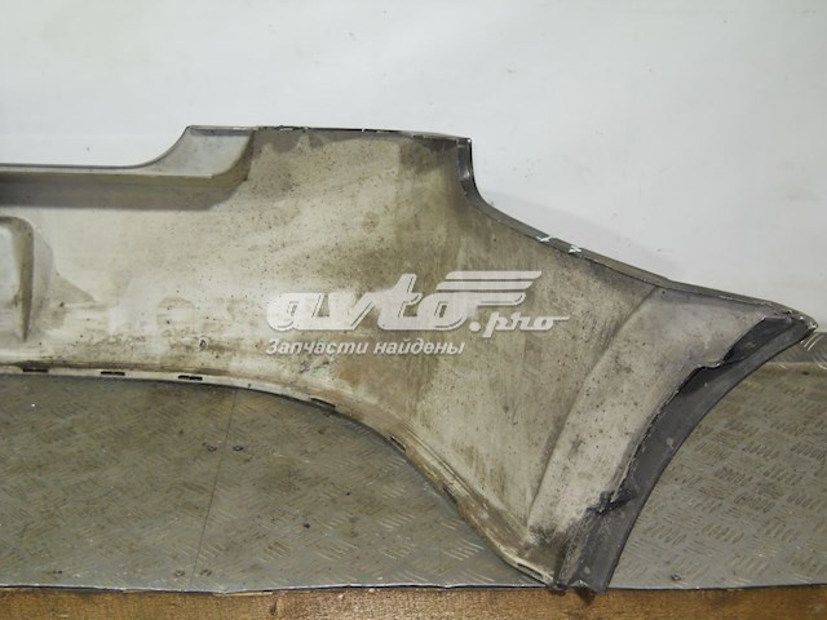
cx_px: 414
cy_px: 310
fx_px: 980
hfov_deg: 45.8
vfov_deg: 35.1
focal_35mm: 41
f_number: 3.1
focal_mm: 6.72
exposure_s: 1/30
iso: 160
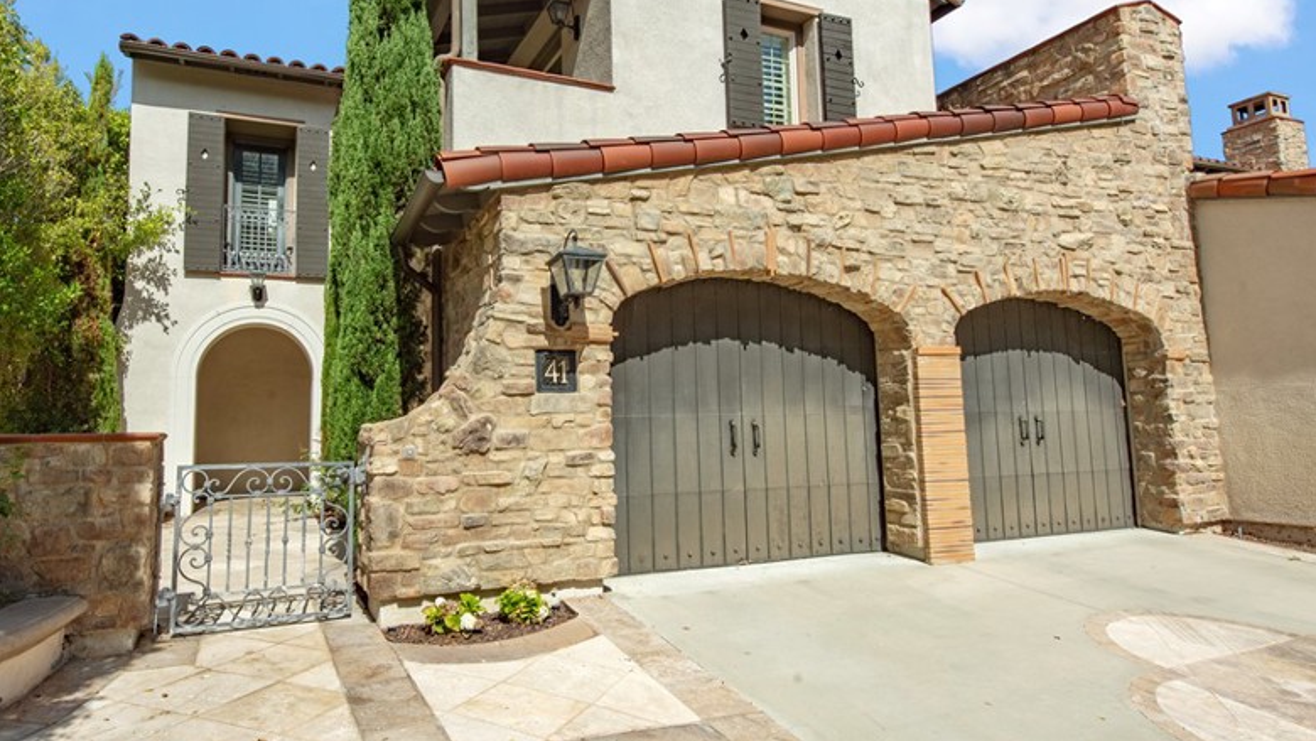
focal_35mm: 22
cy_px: 347
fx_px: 768
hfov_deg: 80.7
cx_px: 564
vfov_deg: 51.5
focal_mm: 16
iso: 200
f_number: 11
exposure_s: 1/500
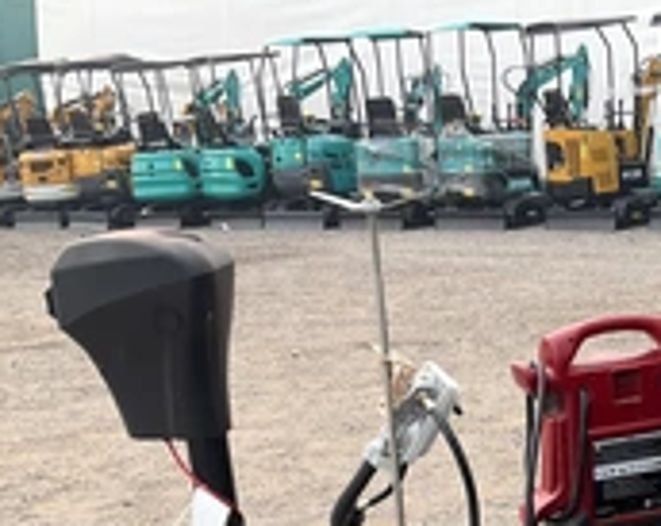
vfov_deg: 22.0
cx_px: 588
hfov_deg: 27.8
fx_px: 1289
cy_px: 553
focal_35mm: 66
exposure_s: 1/207
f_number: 1.8
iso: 20
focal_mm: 3
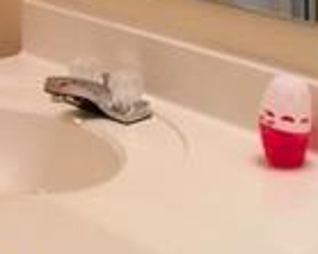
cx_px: -55
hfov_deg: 14.4
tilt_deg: -4.5
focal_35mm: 130
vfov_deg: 11.1
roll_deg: -0.2
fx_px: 1223
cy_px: -199
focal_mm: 4.15
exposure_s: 1/30
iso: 40
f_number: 2.2
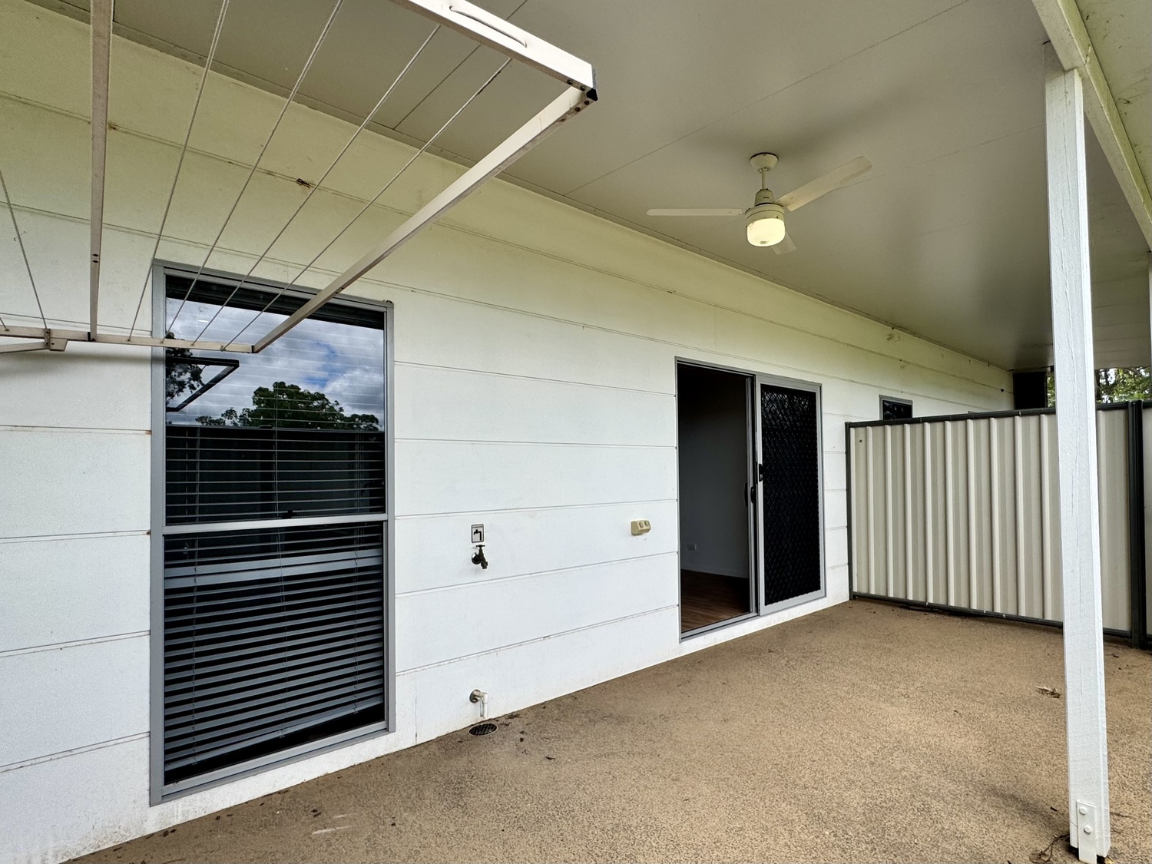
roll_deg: +0.7
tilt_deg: +1.8
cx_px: 576
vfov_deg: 85.7
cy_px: 432
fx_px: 466
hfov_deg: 102.1
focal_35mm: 14
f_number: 2.2
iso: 40
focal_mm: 2.22
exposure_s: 1/512
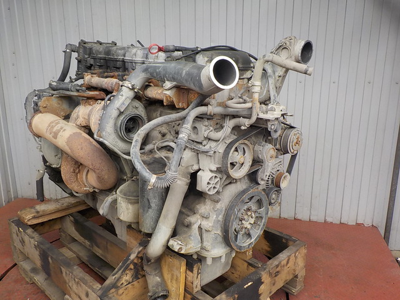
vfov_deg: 46.8
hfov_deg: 60.0
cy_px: 150
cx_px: 200
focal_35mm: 30
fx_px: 347
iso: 125
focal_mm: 4.1
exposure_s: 1/100
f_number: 3.3
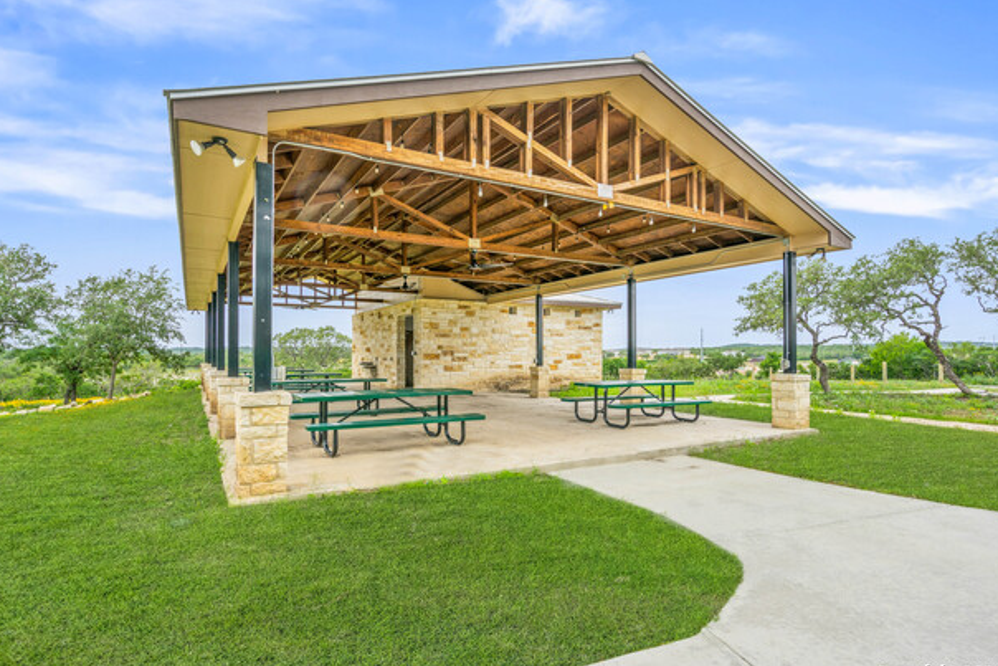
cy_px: 348
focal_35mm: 18
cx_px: 479
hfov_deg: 89.9
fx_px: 499
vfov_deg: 67.4
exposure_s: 1/100
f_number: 8
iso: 200
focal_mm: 17
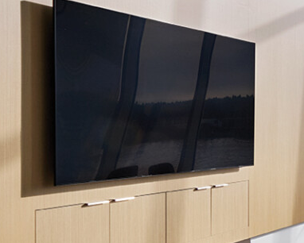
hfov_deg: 18.3
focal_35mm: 66
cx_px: 618
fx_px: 594
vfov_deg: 23.2
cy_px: 132
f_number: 11
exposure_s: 1/30
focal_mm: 14
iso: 100
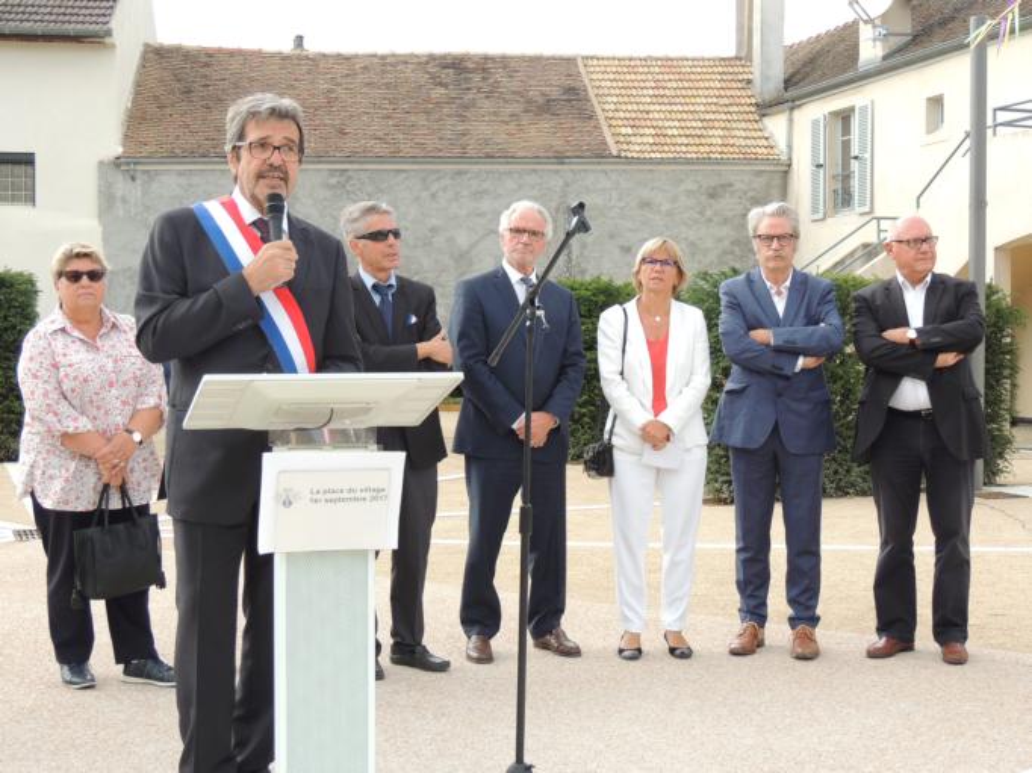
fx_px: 1490
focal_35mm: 50
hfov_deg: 38.2
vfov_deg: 29.1
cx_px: 516
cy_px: 386
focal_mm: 8.9
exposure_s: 1/160
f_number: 3.6
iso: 100
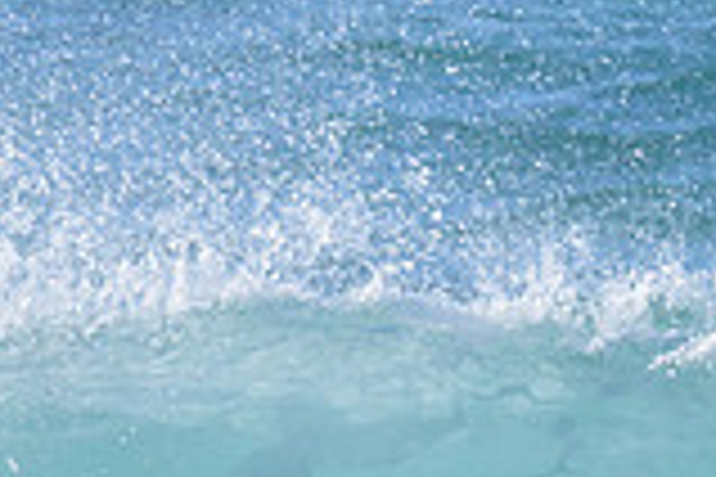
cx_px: 1309
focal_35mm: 2718
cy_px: 370
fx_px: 54054
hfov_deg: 0.8
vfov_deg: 0.5
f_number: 11
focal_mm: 550
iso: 720
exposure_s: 1/1250
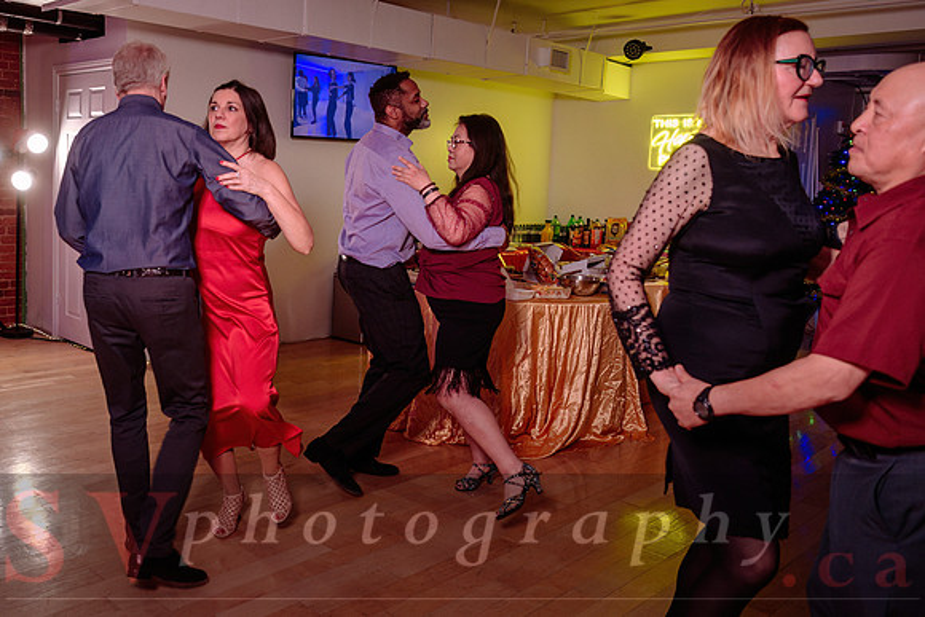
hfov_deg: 54.5
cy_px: 266
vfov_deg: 38.4
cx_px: 336
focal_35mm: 34
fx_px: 884
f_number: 3.5
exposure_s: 1/125
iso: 1000
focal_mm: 27
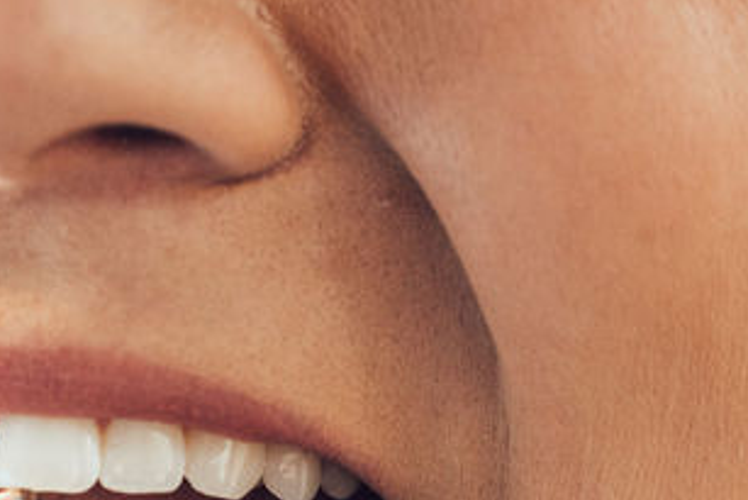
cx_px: 29
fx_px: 7275
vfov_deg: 3.9
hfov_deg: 5.9
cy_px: 613
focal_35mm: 350
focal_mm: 105
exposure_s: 1/250
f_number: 4.5
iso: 1000
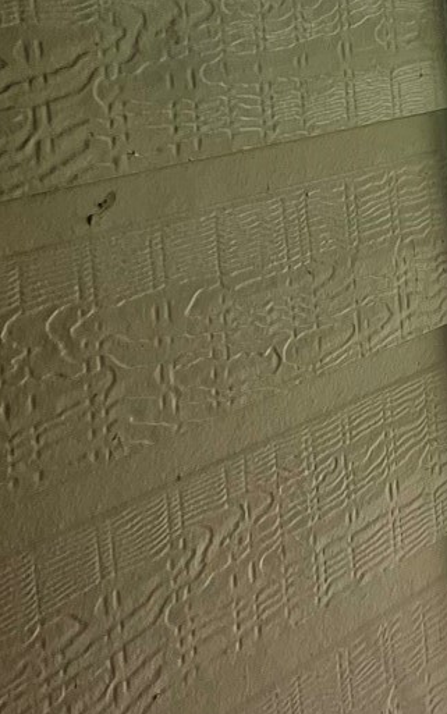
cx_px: 957
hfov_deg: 10.7
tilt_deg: -9.3
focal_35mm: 110
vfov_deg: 18.8
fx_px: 2142
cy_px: 195
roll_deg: +1.2
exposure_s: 1/861
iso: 32
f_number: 1.6
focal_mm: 4.2
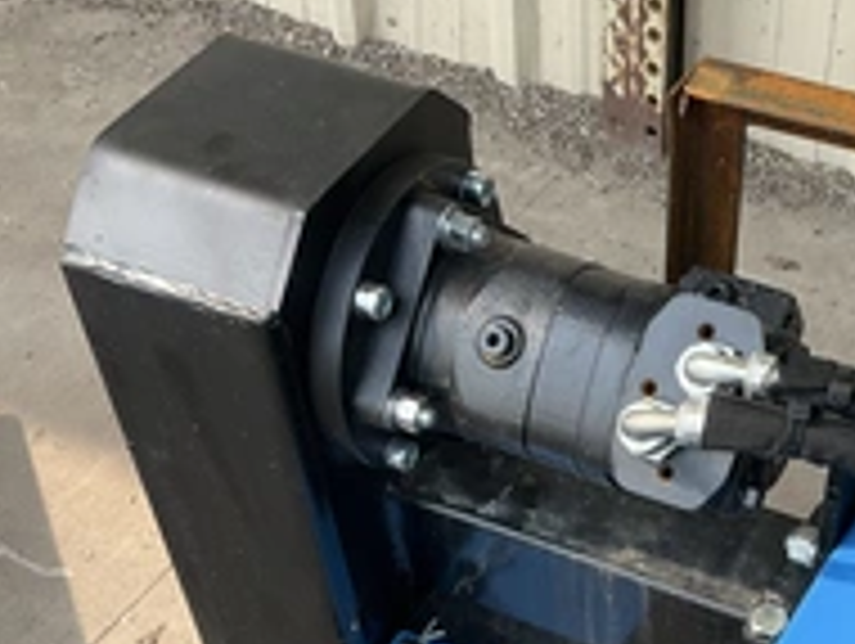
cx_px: 680
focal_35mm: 61
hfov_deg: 30.9
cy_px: 558
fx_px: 1509
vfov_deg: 23.5
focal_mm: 3
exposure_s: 1/606
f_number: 1.8
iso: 25
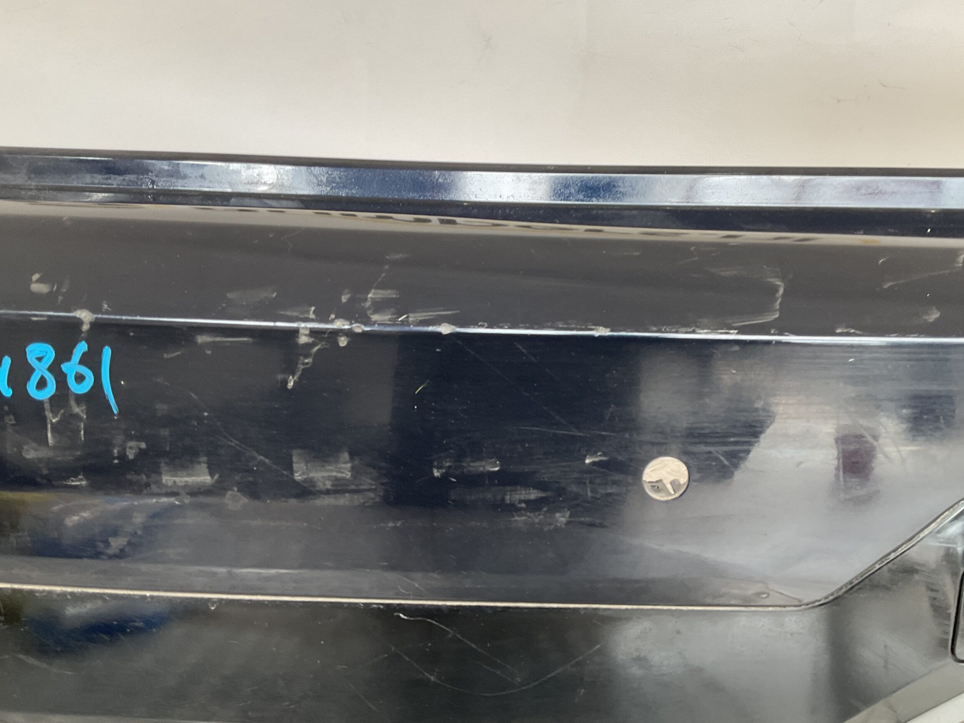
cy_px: 391
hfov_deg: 56.8
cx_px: 509
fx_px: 891
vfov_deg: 44.1
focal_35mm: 32
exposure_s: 1/60
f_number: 1.8
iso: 40
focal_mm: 3
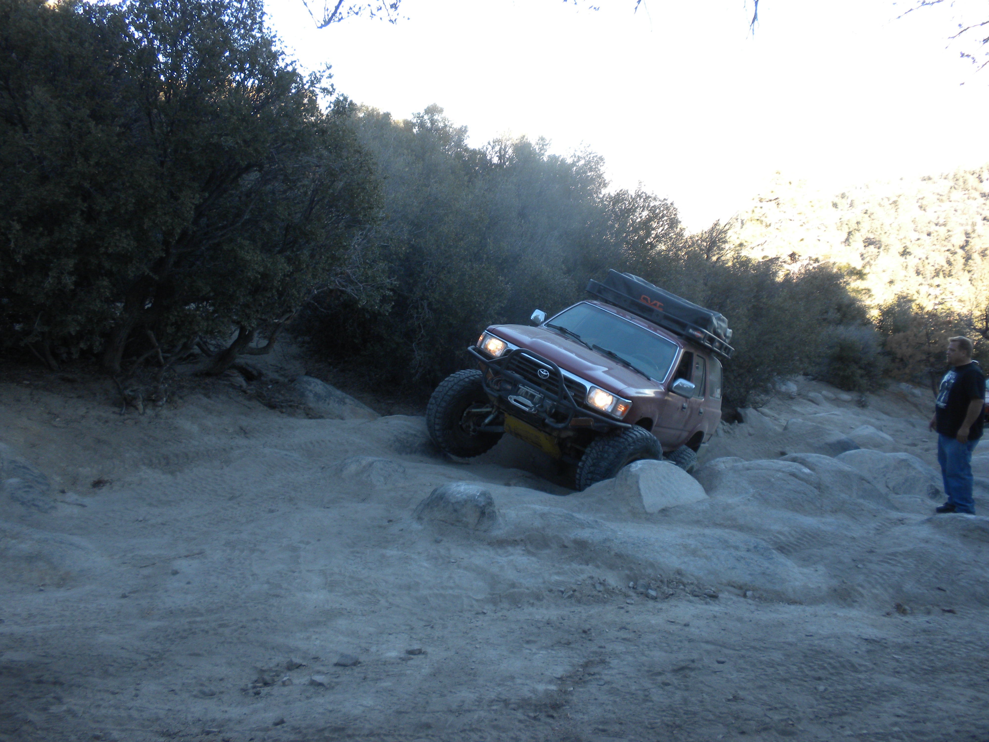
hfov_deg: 50.1
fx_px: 1057
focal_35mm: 37
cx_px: 494
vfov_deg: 38.7
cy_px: 371
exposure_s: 1/91.6
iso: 64
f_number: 3.5
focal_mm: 6.6
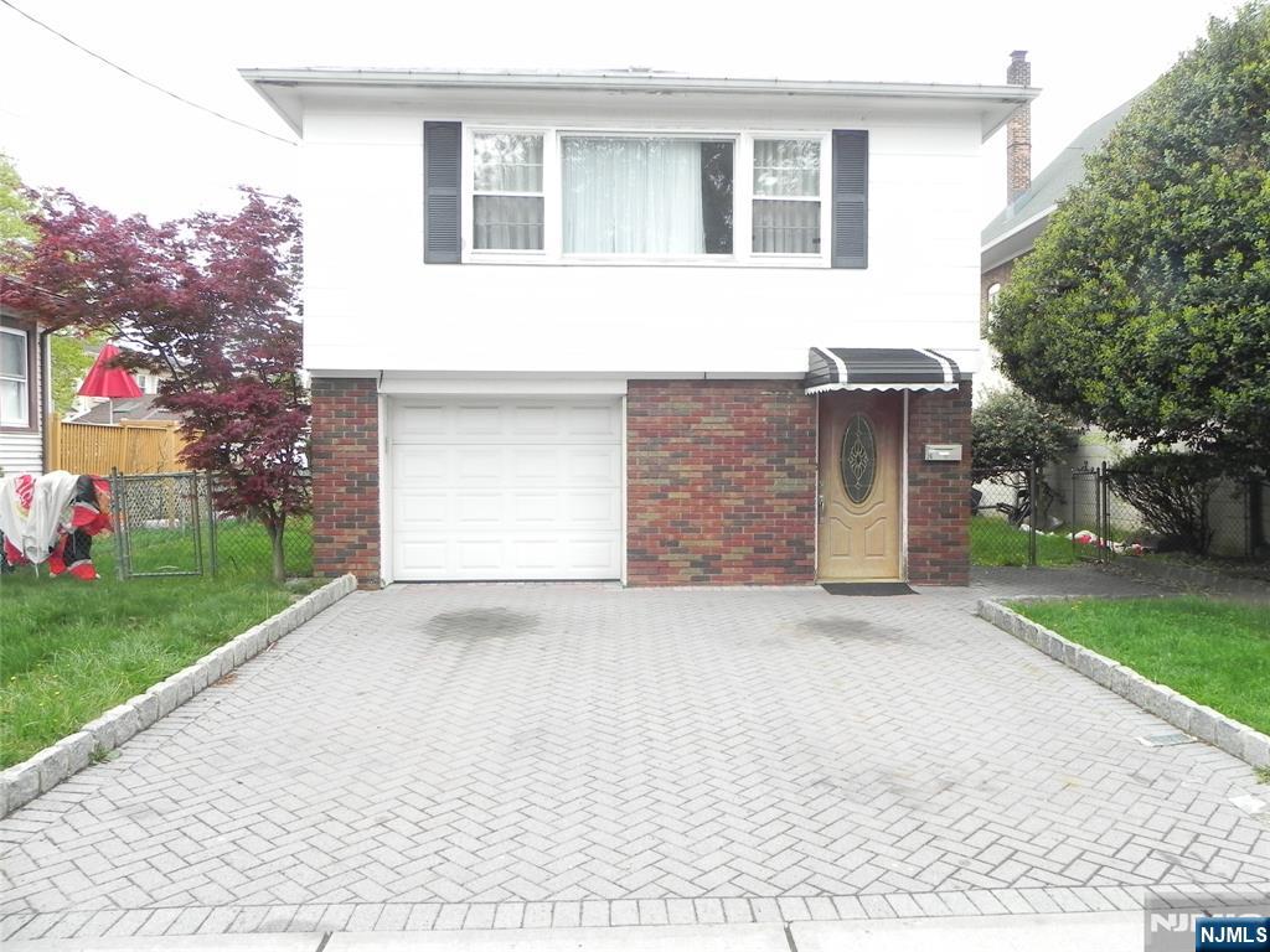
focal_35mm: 26
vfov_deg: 53.1
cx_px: 635
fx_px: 954
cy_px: 476
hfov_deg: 67.3
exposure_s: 1/141
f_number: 5
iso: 160
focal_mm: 4.6
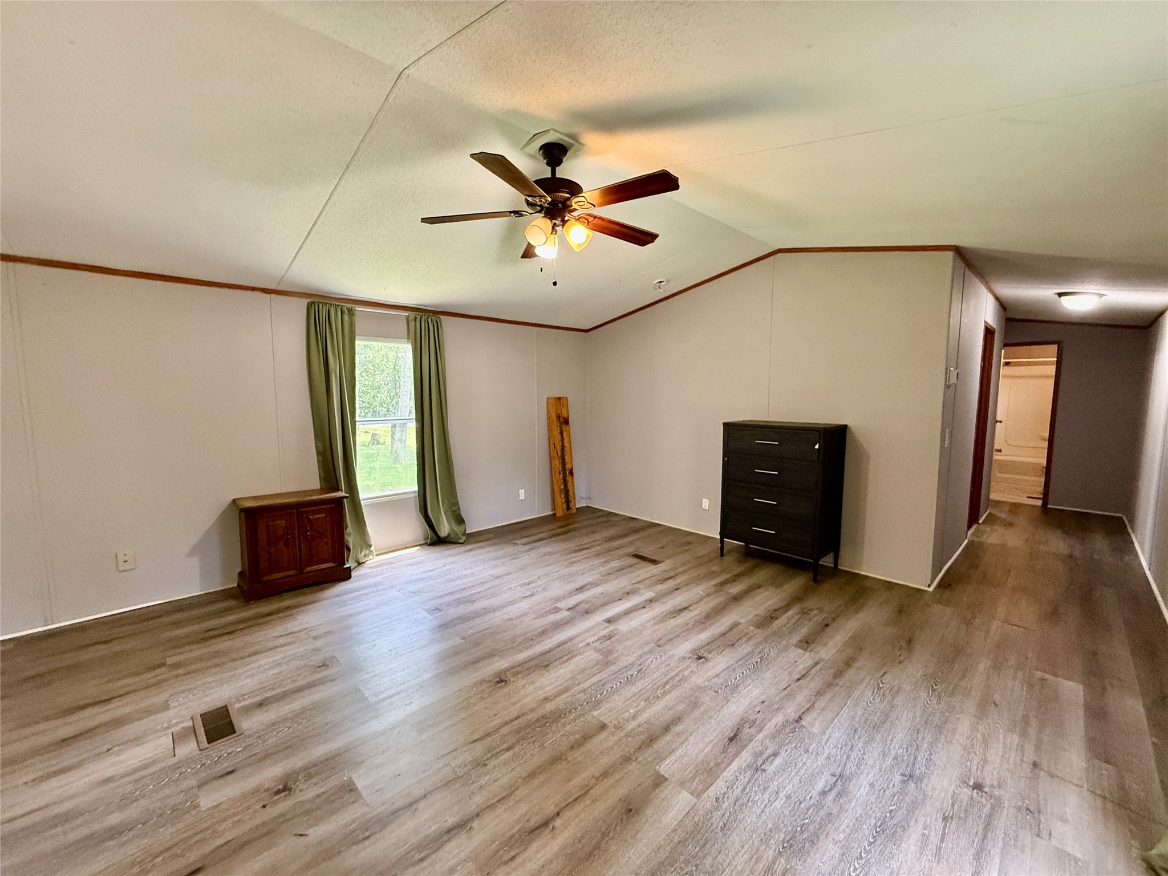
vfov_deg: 85.7
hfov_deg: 102.1
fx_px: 472
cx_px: 584
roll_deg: -0.4
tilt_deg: -5.7
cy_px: 438
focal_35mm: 14
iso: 500
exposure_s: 1/120
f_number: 2.2
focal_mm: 2.22
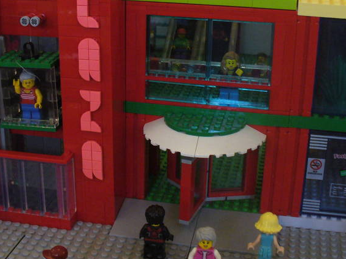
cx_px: 147
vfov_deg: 24.6
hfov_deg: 32.6
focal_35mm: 59
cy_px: 76
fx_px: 590
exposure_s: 1/8
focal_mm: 6.1
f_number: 2.8
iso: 200
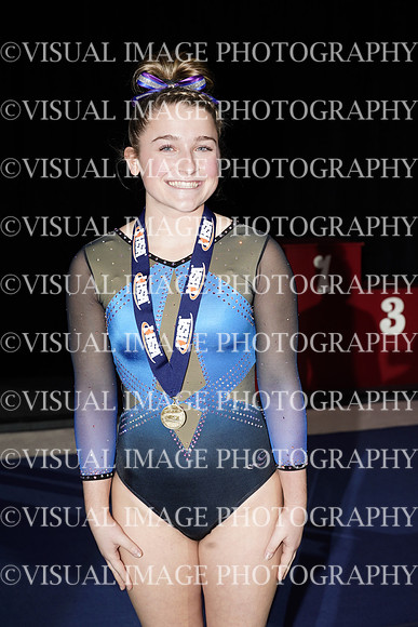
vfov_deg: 28.8
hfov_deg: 19.5
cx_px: 209
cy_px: 314
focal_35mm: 70
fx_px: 1218
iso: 800
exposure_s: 1/125
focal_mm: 70
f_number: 8
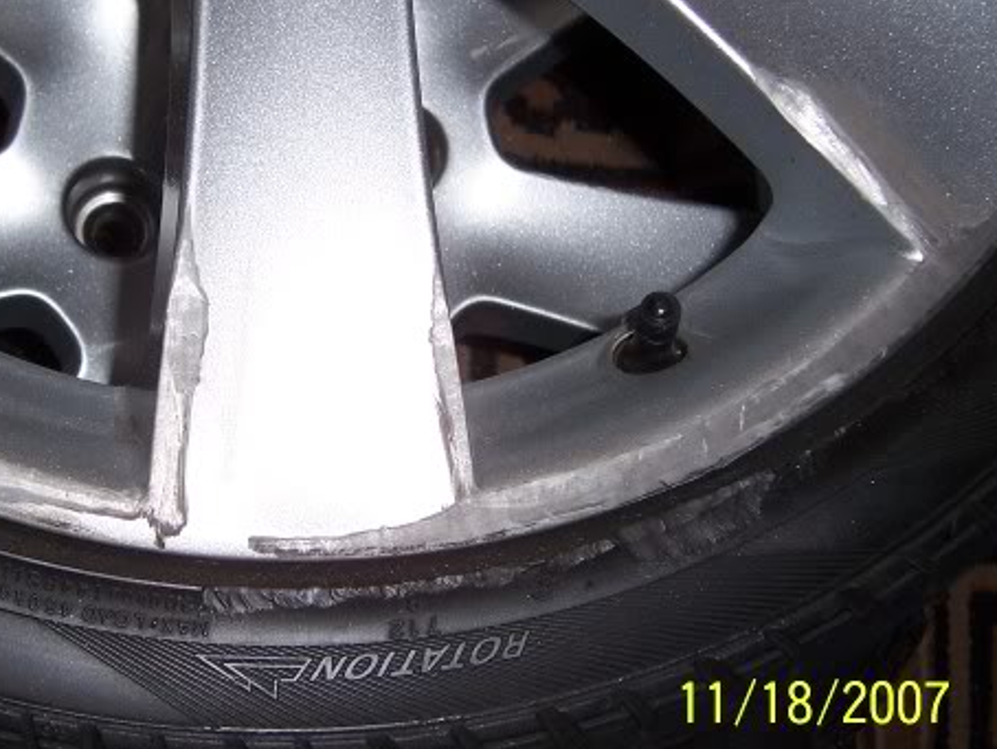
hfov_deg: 30.9
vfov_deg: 23.6
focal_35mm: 62
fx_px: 1787
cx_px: 325
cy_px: 310
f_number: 3.3
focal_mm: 7.3
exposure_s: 1/60
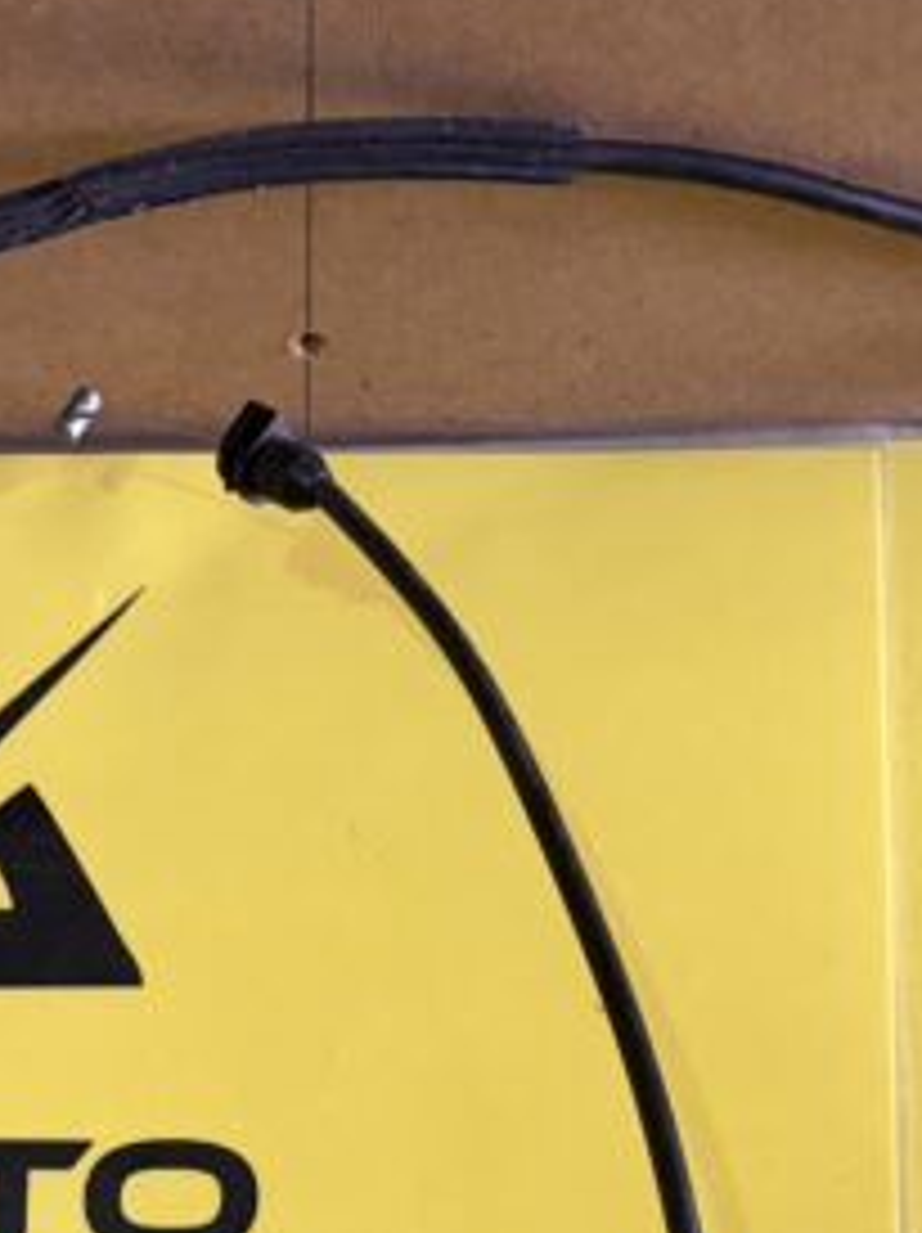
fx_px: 2703
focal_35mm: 76
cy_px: 1660
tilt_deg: -76.2
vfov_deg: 22.6
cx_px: 157
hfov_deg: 19.1
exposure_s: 1/50
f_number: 1.6
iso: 250
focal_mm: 5.96
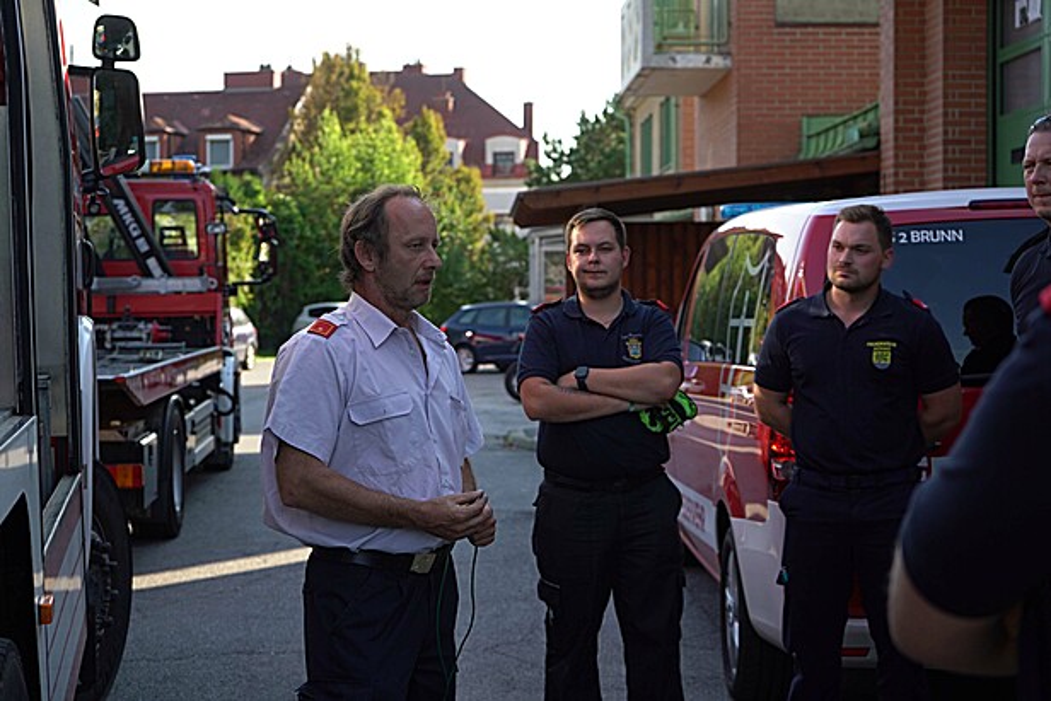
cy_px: 350
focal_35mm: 58
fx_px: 1694
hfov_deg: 34.5
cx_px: 526
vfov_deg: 23.4
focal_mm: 58
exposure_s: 1/800
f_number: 5
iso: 400
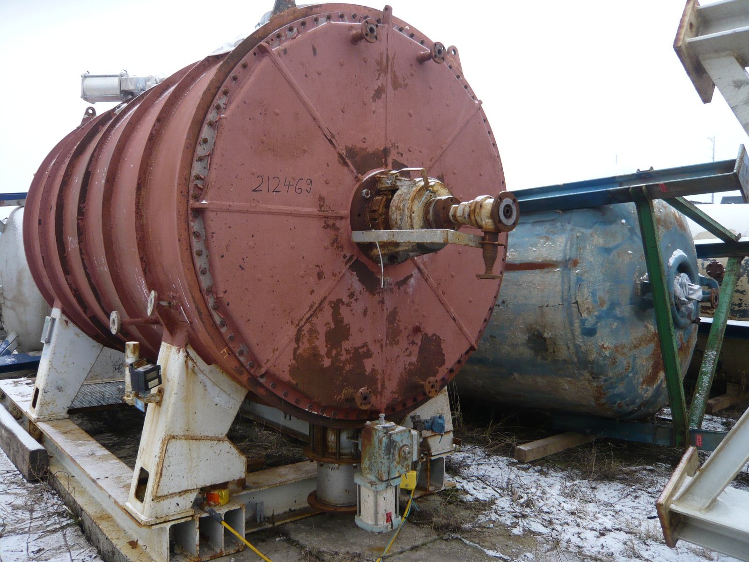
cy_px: 281
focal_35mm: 28
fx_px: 606
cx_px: 374
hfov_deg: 63.4
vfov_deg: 49.7
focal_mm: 4.6
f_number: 2.8
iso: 100
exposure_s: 1/125
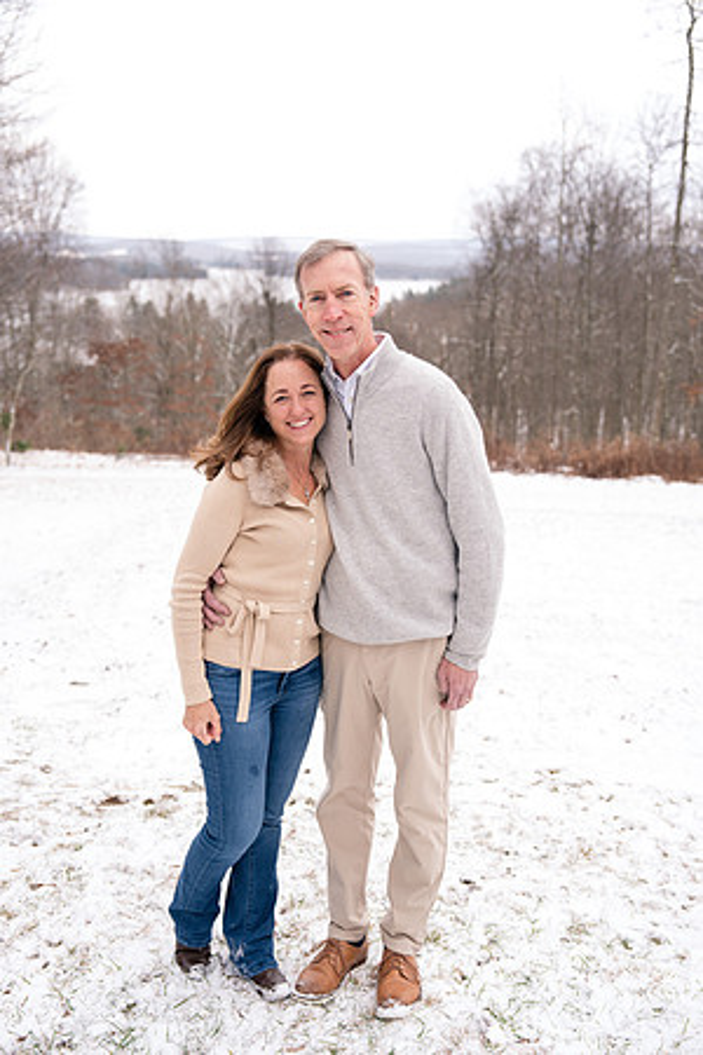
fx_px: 1113
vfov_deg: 50.7
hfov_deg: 35.1
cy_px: 528
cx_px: 352
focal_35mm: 38
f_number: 3.2
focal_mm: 38
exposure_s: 1/250
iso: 400
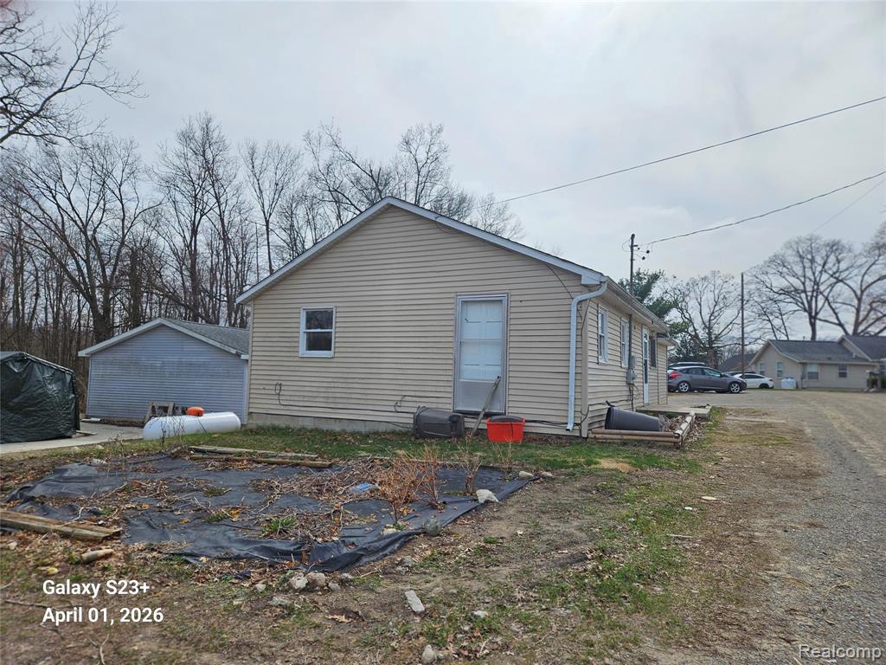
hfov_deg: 73.9
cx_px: 443
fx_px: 589
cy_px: 332
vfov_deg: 58.9
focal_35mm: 23
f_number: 1.8
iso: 25
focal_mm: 5.4
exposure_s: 1/3647
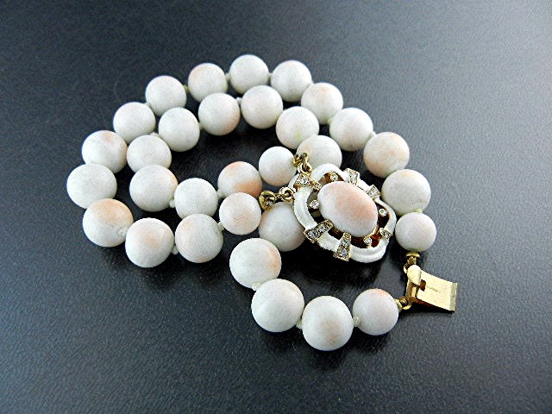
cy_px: 207
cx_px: 276
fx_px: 542
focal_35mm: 34
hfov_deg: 54.0
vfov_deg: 41.8
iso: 400
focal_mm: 6.2
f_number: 3.6
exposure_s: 1/34.8
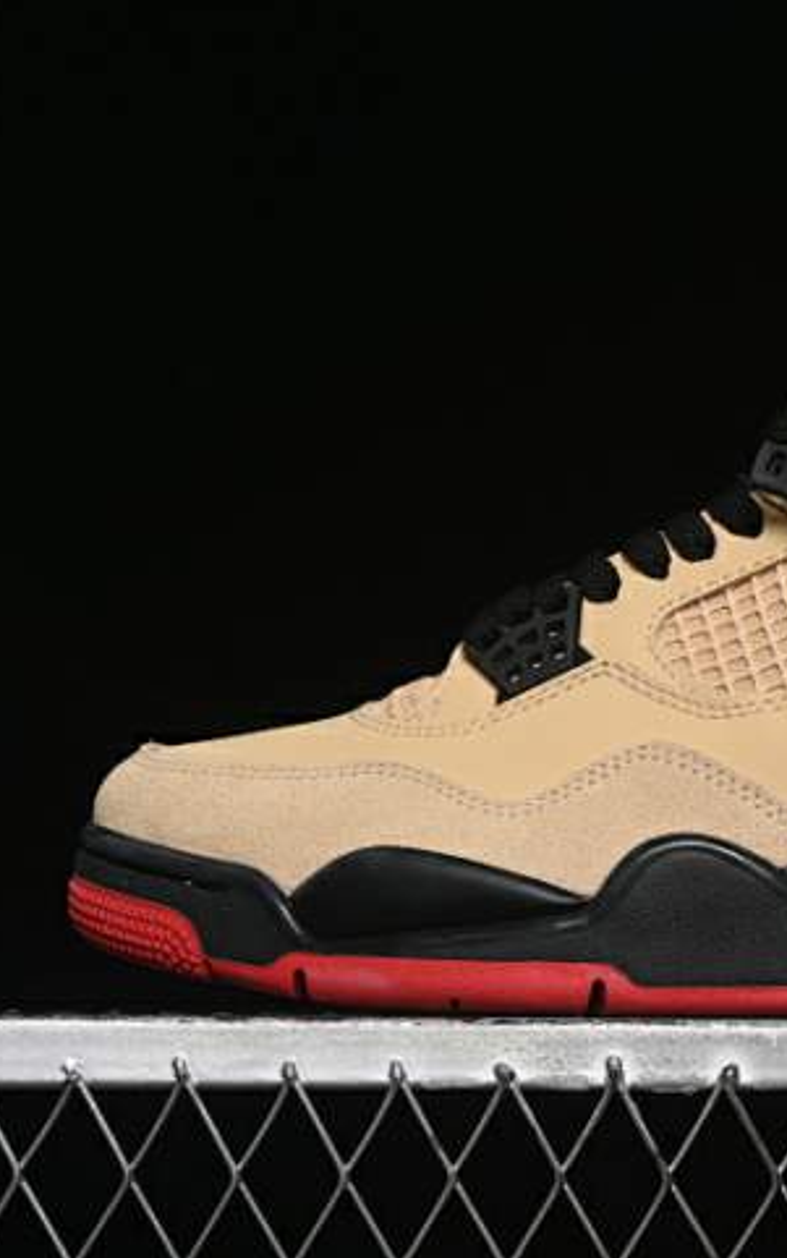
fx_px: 3977
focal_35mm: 116
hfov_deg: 11.2
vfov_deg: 18.0
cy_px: 625
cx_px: 727
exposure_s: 1/60
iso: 160
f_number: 6.3
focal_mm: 50
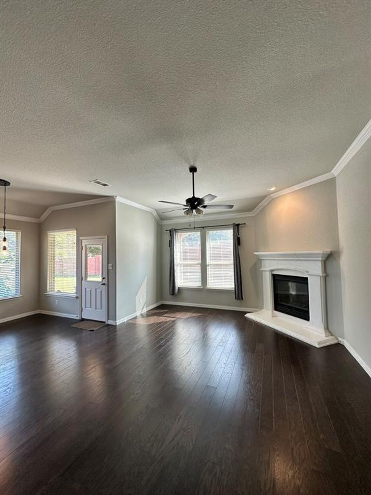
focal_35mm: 14
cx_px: 186
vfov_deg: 102.1
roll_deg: +0.5
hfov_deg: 85.7
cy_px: 248
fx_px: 200
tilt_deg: +2.0
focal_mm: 2.22
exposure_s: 1/120
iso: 64
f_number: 2.2
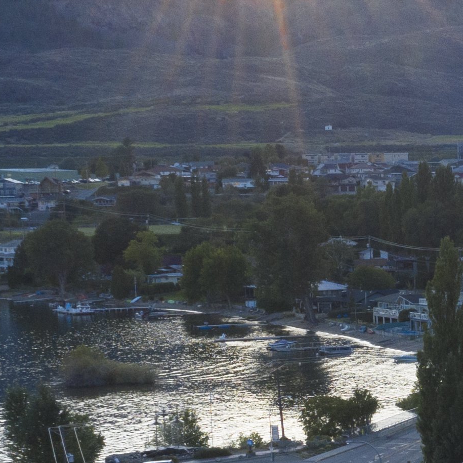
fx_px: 2149
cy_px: 402
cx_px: 785
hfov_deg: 11.5
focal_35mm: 142
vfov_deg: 12.2
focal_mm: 10.26
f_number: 6.3
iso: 100
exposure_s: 1/240
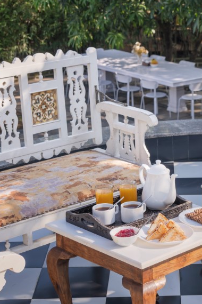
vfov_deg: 22.3
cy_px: 98
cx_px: 197
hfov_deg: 14.8
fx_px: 766
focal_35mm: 91
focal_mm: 45
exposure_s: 1/160
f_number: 7.1
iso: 200
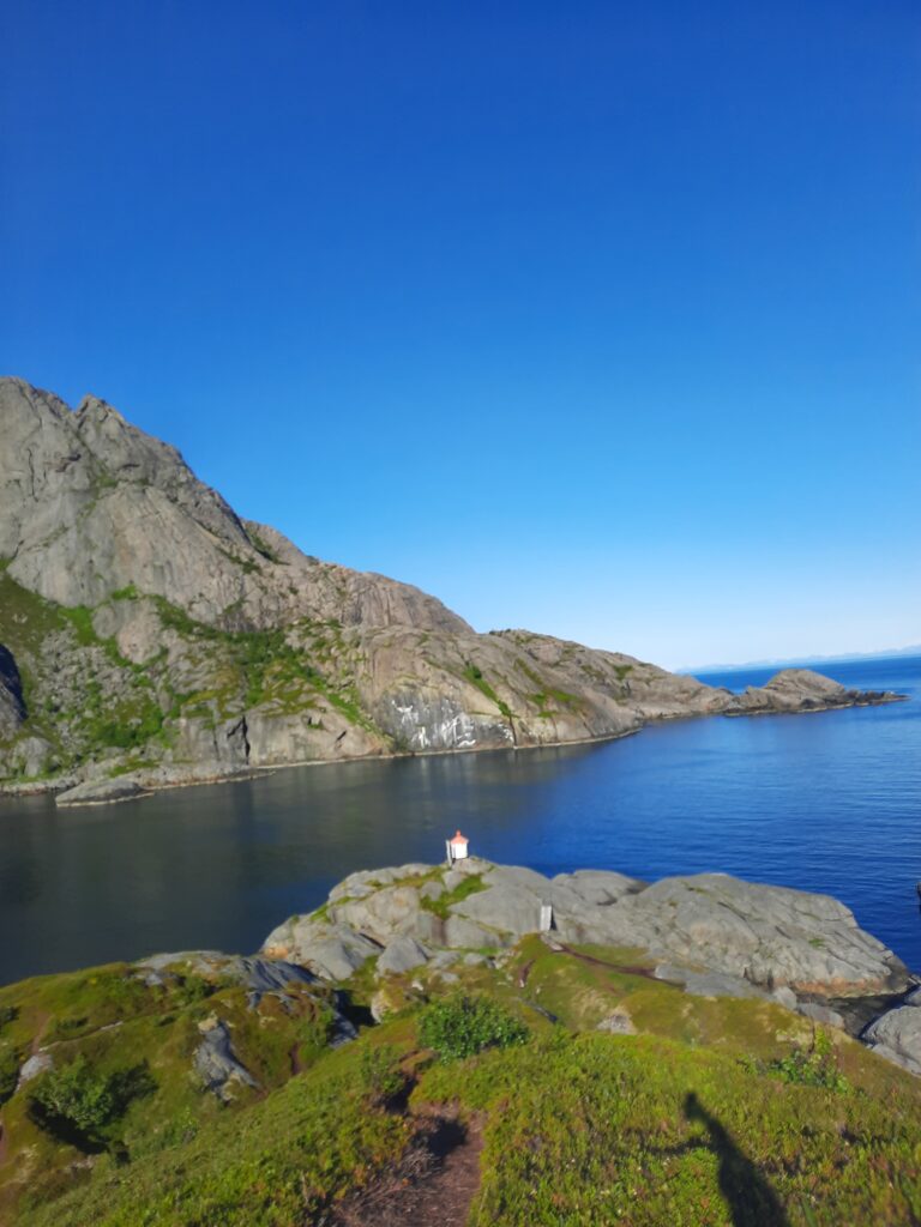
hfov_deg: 54.9
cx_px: 460
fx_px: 887
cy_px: 614
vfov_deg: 69.4
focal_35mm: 25
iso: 32
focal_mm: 4.6
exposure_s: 1/973
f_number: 2
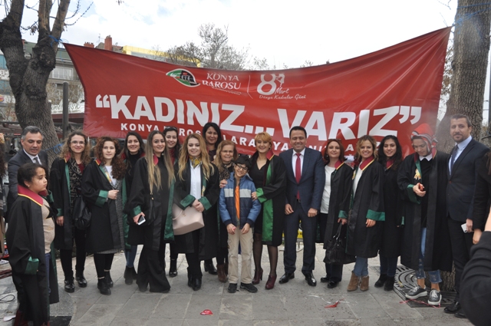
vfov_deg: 47.8
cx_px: 246
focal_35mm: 27
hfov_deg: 67.4
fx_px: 368
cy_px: 163
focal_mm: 18
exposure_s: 1/200
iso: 200
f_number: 5.6
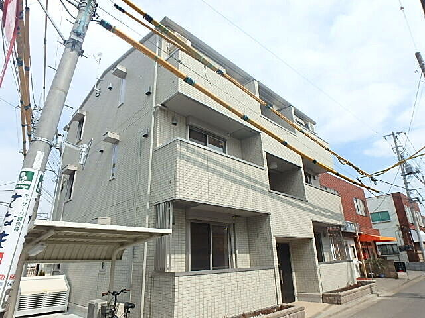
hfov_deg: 79.0
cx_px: 212
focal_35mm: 21
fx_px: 258
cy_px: 159
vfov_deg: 63.4
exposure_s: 1/400
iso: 125
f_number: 6
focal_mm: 3.7
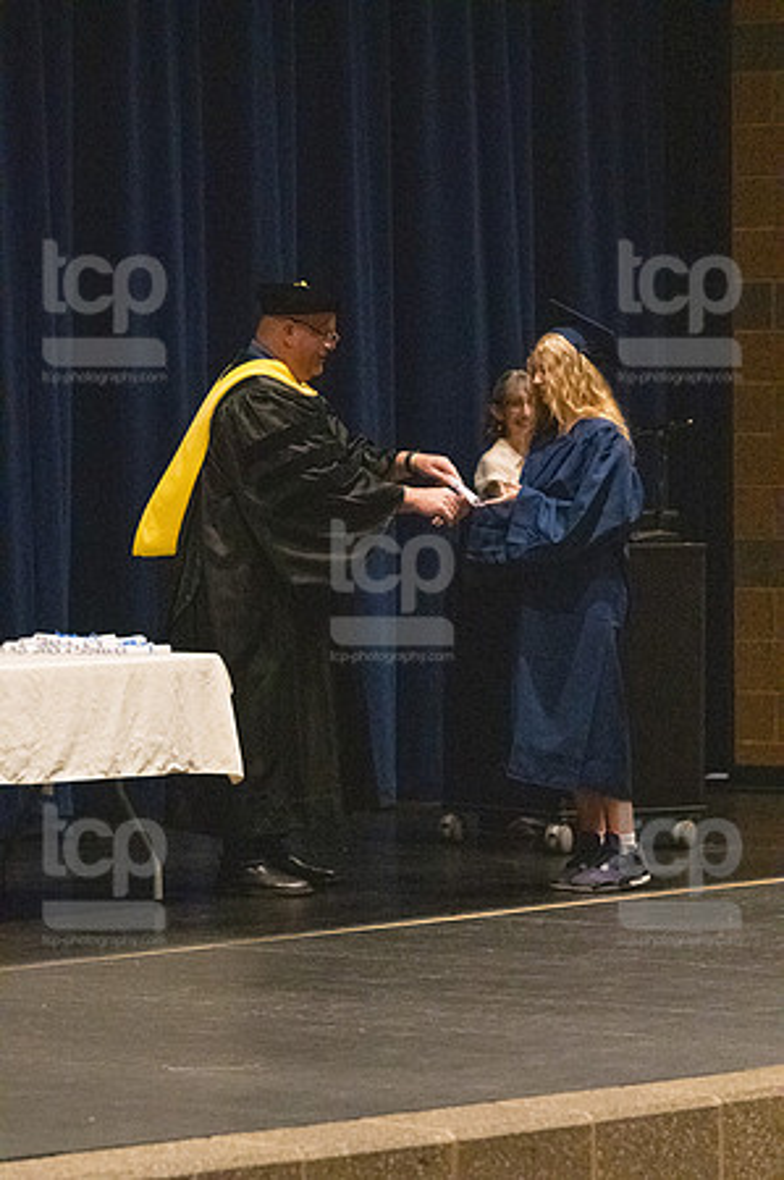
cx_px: 392
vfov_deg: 11.8
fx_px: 5697
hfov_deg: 7.9
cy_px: 590
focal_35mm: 174
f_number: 3.2
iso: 10000
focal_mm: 116
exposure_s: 1/400
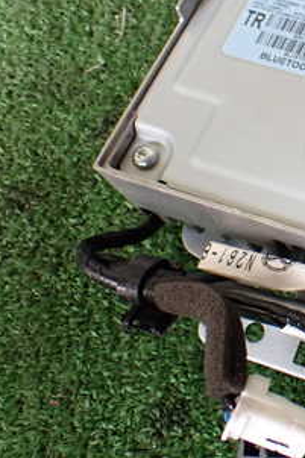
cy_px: 156
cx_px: 449
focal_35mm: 62
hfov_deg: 19.3
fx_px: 789
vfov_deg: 32.2
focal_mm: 5.4
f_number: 2.3
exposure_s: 1/125
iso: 250
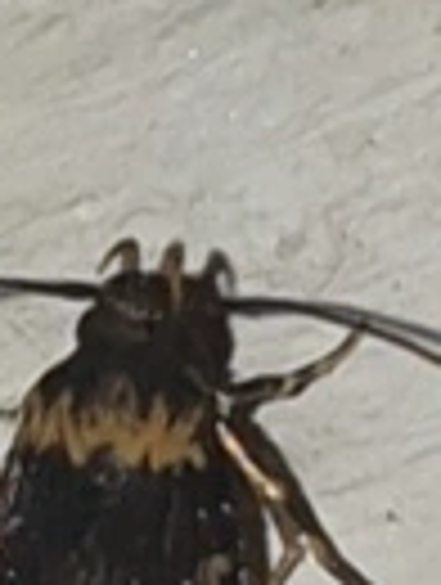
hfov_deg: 11.6
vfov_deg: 15.0
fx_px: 2167
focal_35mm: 128
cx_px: 81
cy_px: 634
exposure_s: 1/3425
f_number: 1.5
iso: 50
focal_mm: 4.3
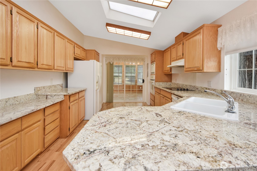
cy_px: 86
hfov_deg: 100.4
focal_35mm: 15
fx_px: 107
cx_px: 128
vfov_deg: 77.3
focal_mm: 10
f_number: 5.6
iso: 720
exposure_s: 1/125
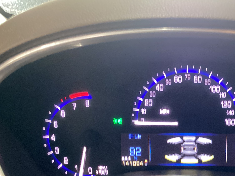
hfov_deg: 34.3
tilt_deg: -23.9
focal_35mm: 54
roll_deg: -1.3
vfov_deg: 26.6
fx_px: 367
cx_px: 193
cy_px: 135
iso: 320
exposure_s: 1/25
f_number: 2.4
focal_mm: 3.3
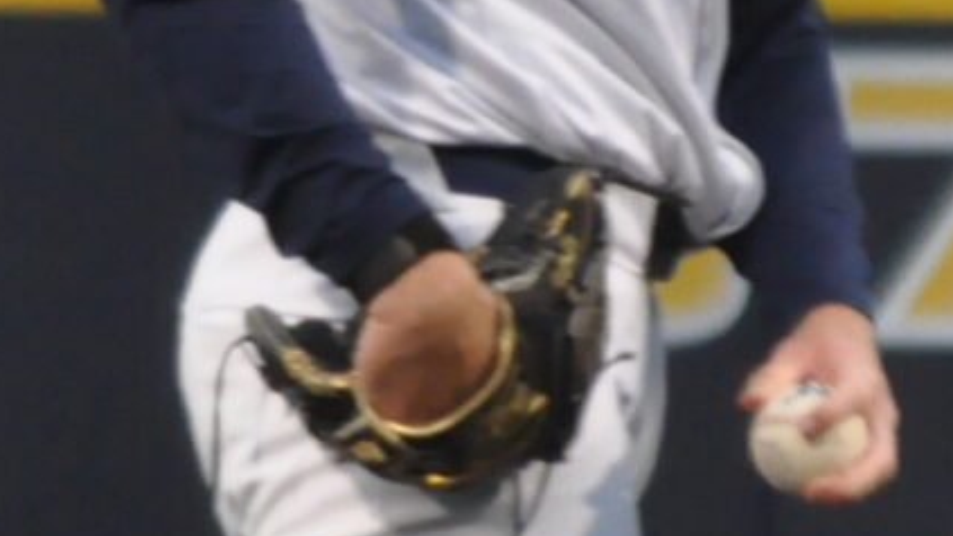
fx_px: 47965
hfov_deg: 1.1
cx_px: 383
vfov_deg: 0.6
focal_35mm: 1898
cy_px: 320
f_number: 5.6
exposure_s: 1/160
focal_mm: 200
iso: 1600
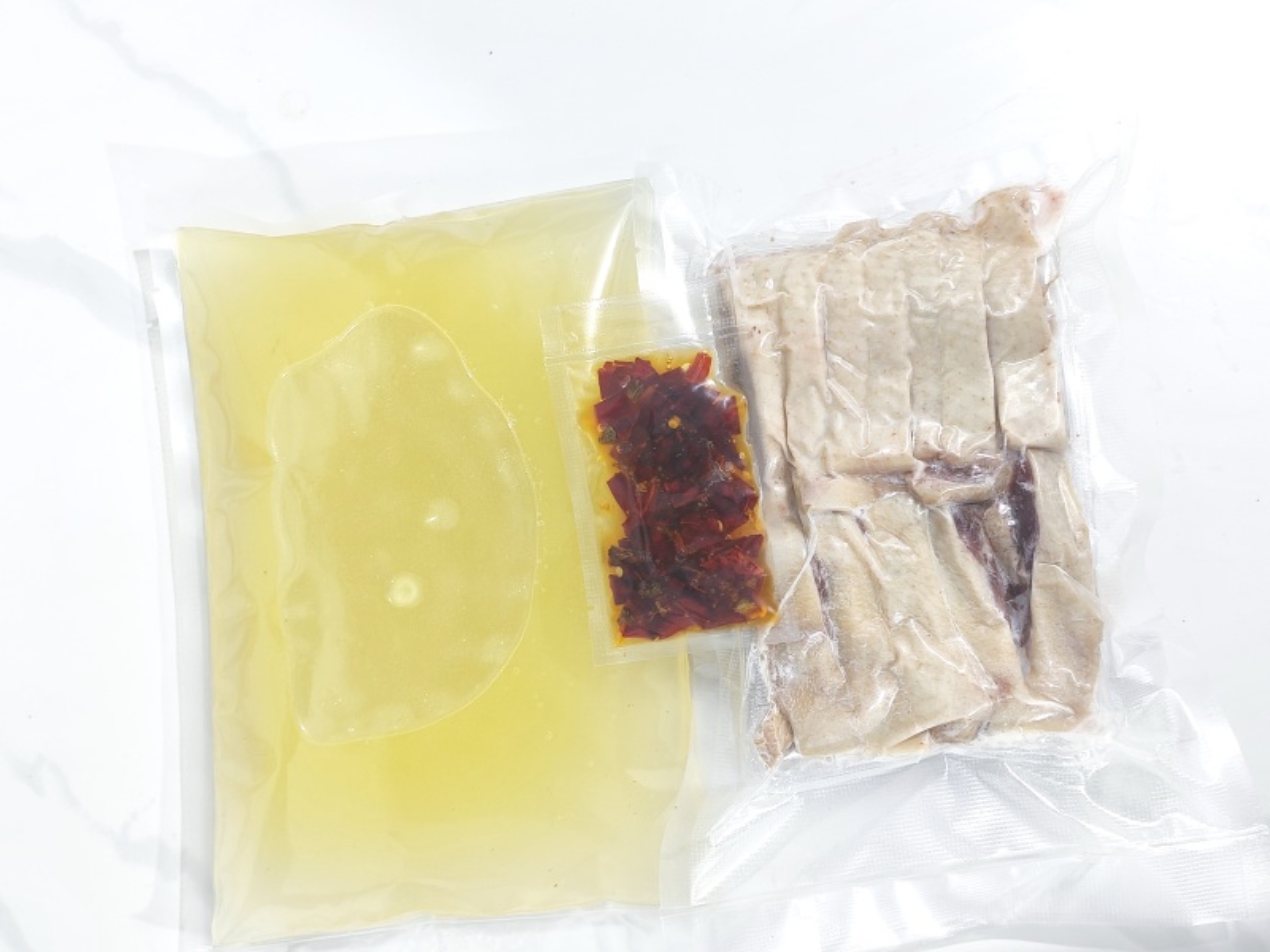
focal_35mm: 35
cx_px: 635
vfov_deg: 40.7
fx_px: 1284
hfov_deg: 52.6
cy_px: 476
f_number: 1.6
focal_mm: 5.84
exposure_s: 1/33.3
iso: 1250
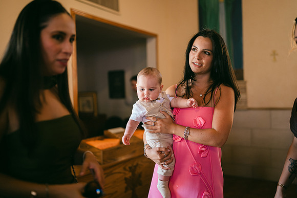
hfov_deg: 54.4
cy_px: 99
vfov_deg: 37.9
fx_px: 289
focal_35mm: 35
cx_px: 148
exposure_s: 1/200
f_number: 1.2
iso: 400
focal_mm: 35
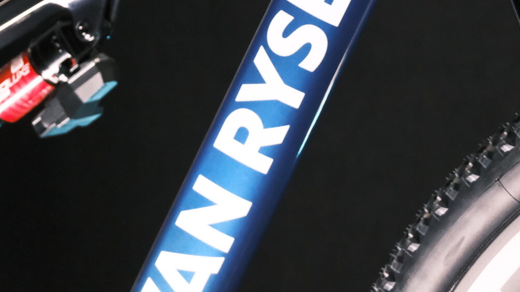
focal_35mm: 200
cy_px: -32
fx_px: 2758
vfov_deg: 6.0
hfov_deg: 10.8
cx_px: 356
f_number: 3.2
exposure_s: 1/500
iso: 6400
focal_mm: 50
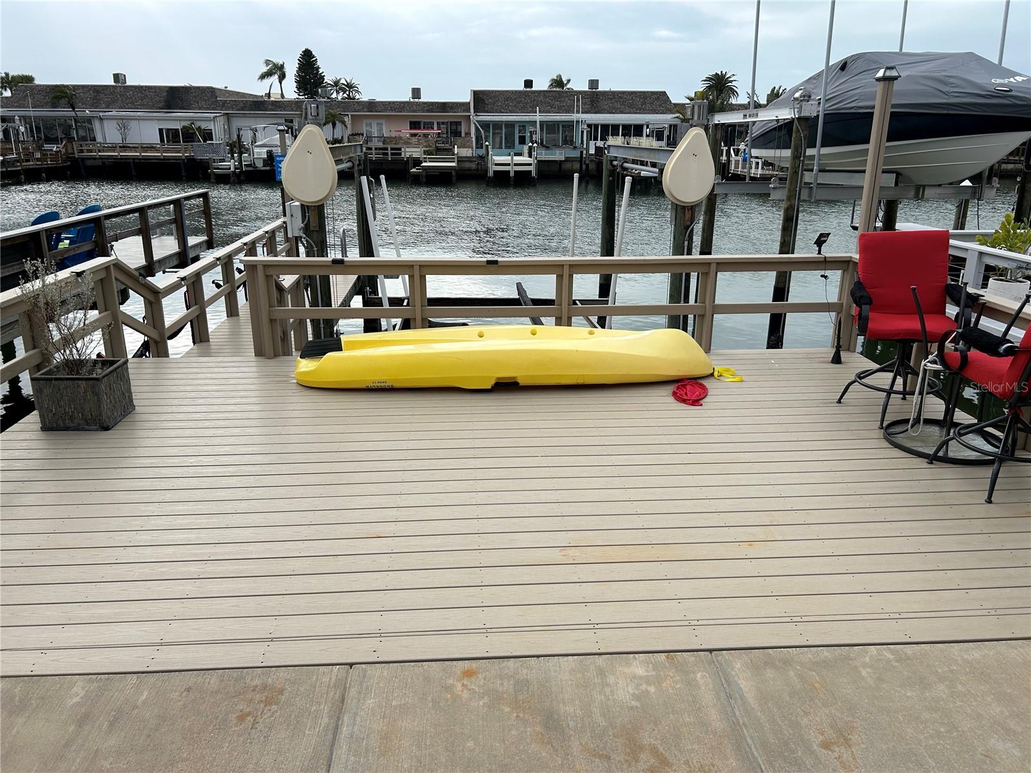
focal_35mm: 26
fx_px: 774
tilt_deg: -17.6
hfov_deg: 67.3
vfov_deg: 53.1
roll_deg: -0.2
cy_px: 386
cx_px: 516
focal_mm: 5.7
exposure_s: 1/3257
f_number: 1.5
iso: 50
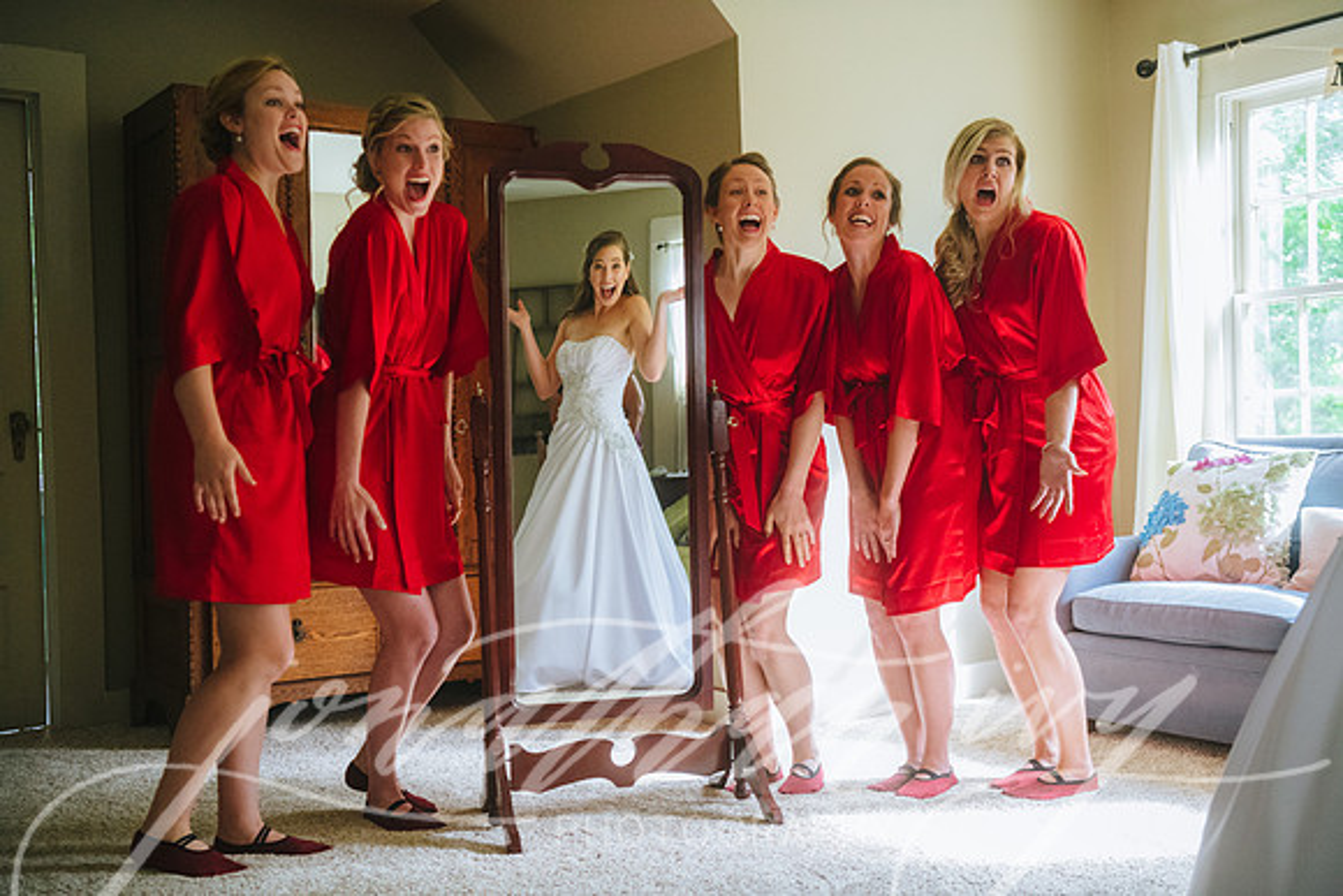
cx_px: 672
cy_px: 448
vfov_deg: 33.4
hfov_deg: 48.4
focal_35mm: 40
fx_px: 1493
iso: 3200
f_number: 2.8
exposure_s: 1/500
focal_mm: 40
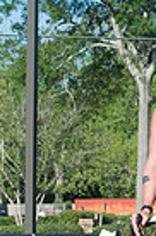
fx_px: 1479
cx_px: 152
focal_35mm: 227
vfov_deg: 9.1
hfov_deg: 6.0
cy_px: 138
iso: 400
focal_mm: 46
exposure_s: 1/1600
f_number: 5.6
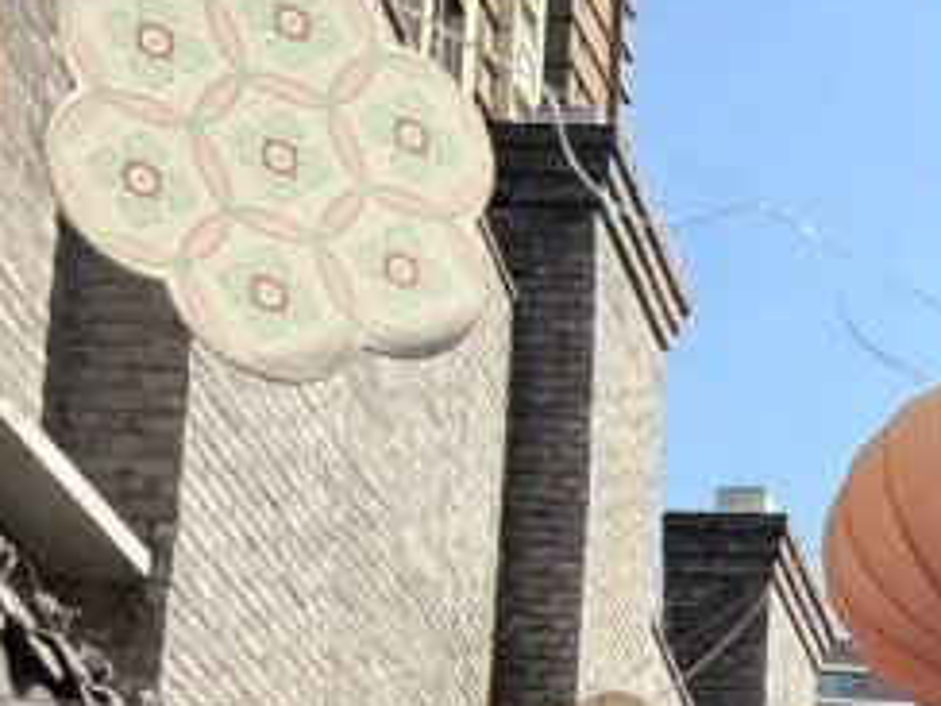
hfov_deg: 16.5
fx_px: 2963
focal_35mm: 109
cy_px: 1462
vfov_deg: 11.9
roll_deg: -0.6
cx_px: 1408
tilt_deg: +9.4
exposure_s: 1/1626
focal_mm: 5.96
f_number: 1.6
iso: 50
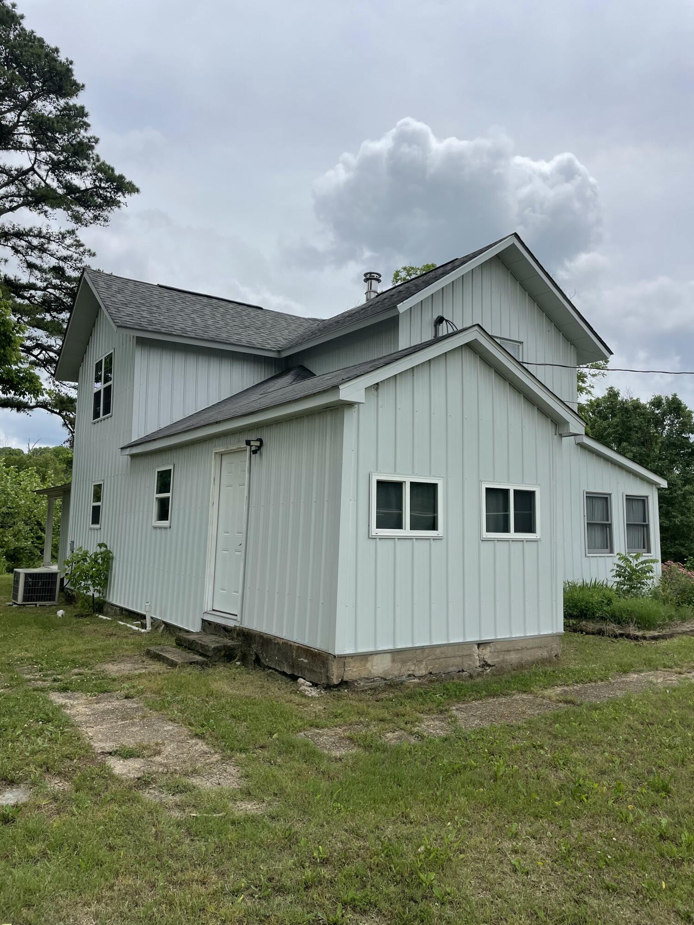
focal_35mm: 26
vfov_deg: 67.3
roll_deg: -0.5
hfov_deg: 53.1
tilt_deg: +6.6
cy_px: 462
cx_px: 347
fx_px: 695
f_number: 1.6
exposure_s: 1/6135
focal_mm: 4.2
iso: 32
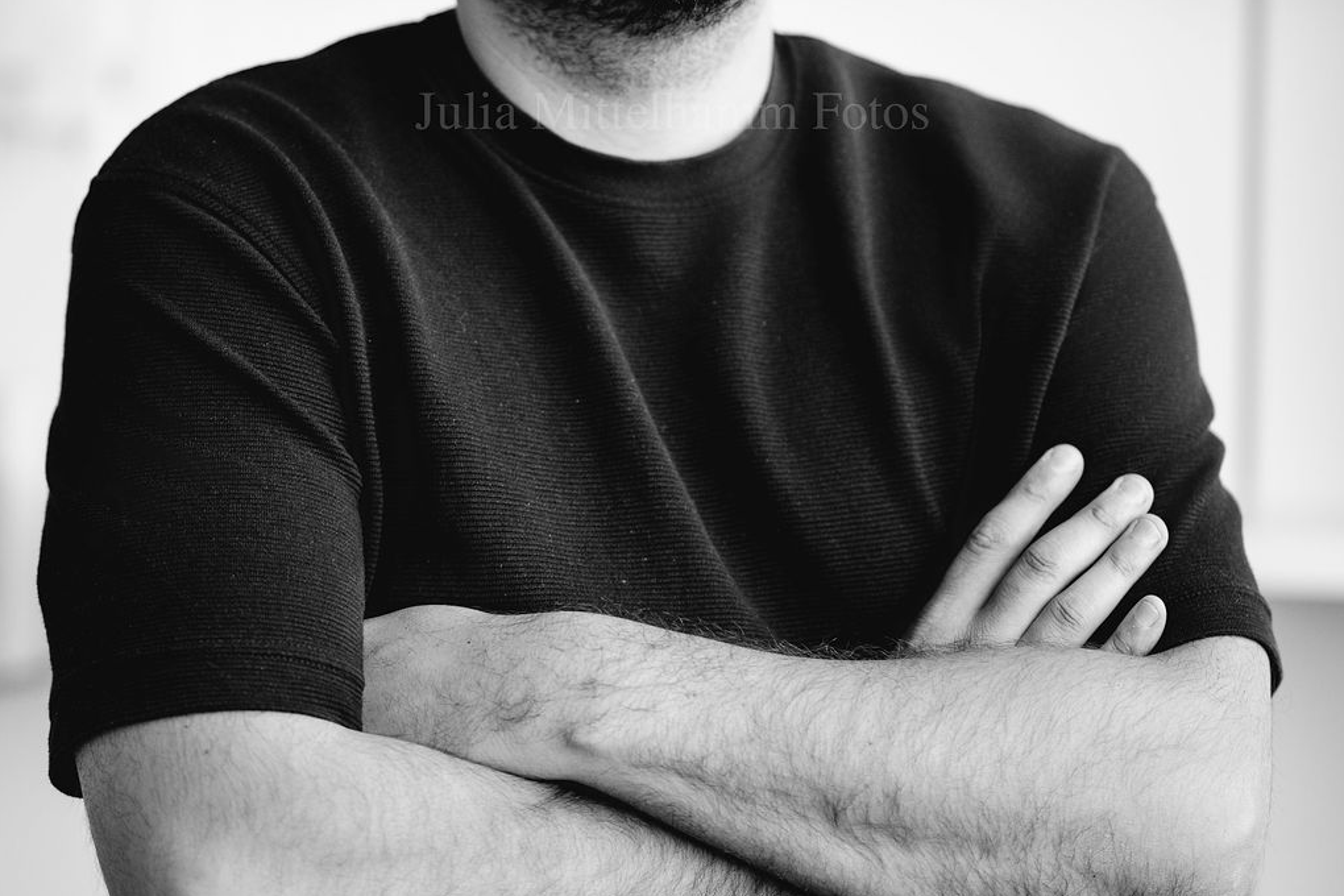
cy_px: 111
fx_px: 4778
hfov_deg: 16.0
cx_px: 672
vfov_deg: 10.7
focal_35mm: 128
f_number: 1.8
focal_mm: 85
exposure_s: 1/400
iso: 125
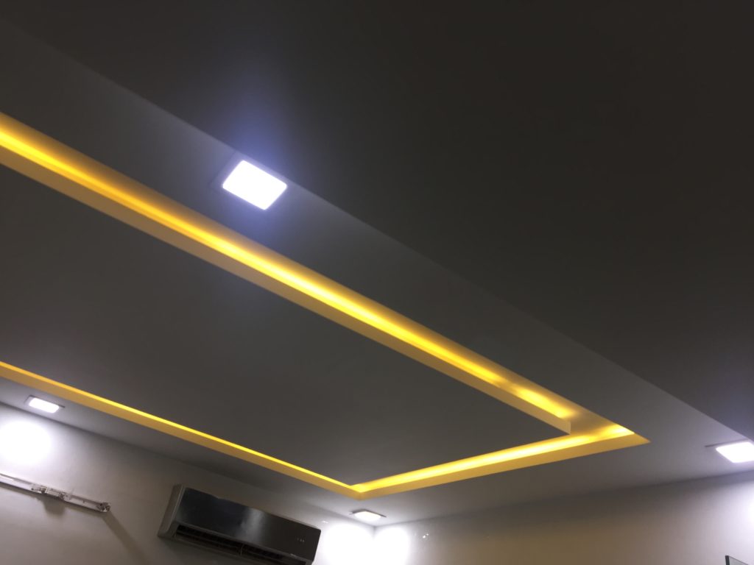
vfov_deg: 48.2
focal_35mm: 29
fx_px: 632
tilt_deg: +34.6
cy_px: 282
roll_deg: -12.9
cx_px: 377
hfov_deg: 61.7
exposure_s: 1/50
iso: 40
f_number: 2.2
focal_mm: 4.15
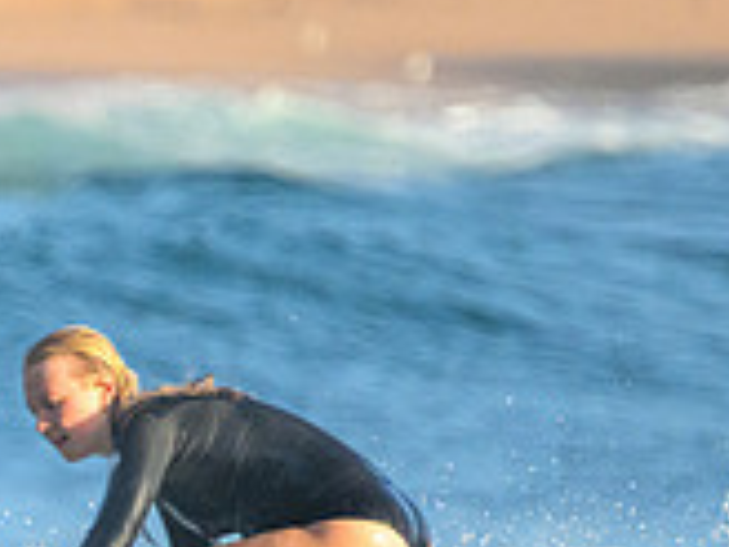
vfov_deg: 0.5
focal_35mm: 2719
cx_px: -311
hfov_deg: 0.7
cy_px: 683
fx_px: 57261
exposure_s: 1/2000
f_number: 11
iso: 2800
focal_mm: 800
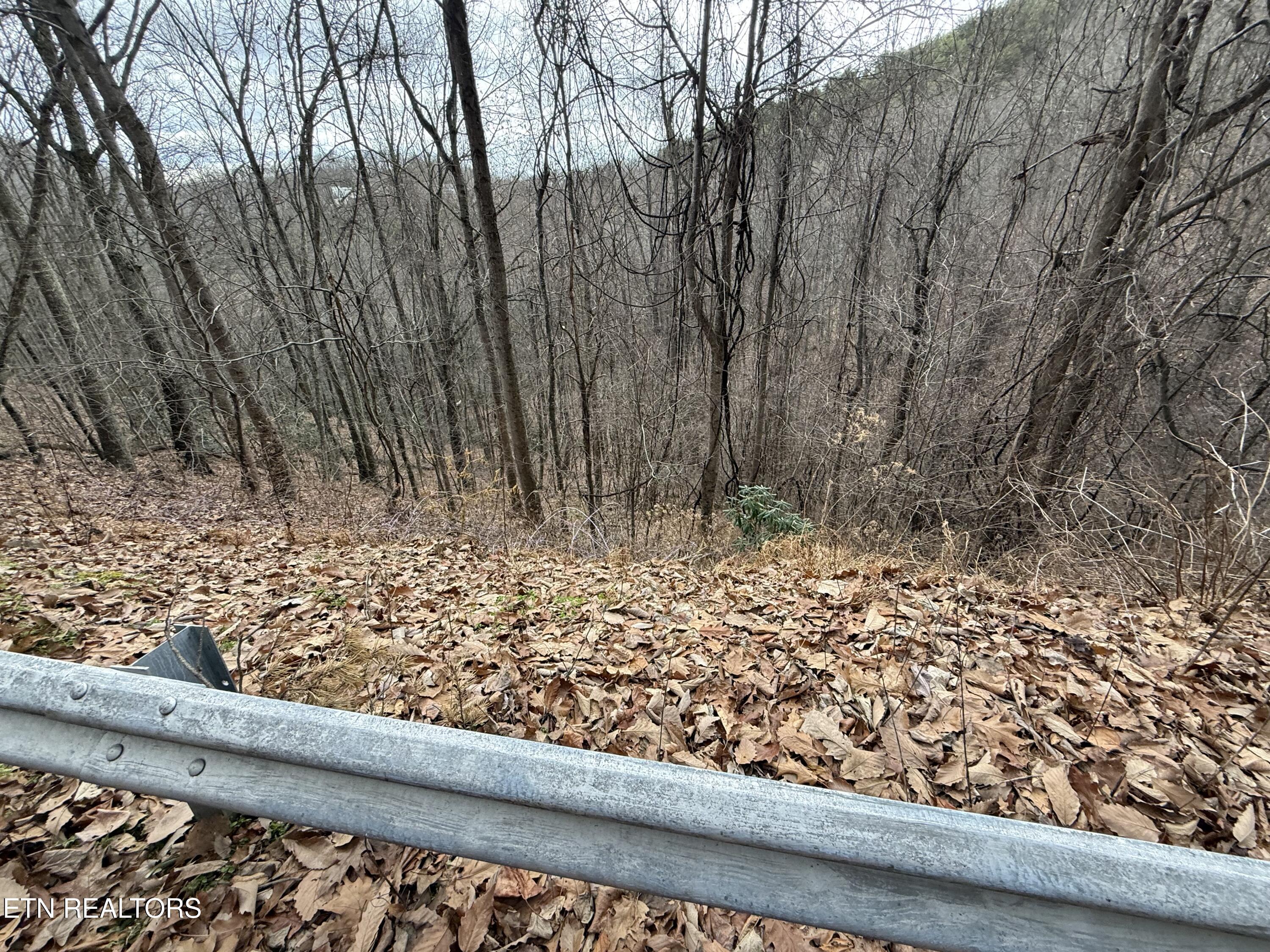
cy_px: 476
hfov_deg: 102.1
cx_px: 635
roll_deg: -1.3
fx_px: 514
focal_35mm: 14
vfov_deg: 85.7
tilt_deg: -31.2
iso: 125
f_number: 2.2
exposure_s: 1/99
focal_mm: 2.22
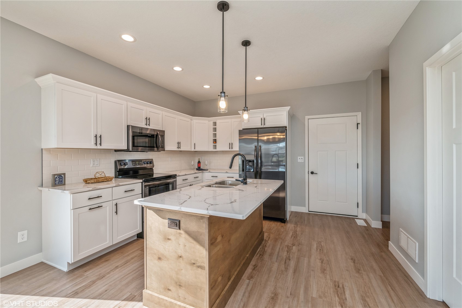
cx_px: 231
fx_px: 186
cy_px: 154
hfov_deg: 102.3
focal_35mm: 14
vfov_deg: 79.3
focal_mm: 14.5
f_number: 8
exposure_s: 1/30
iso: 200
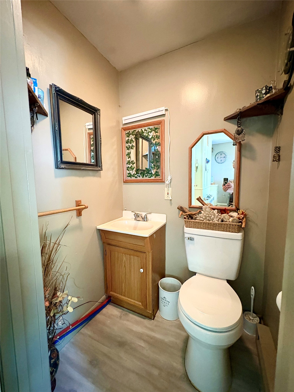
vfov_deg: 102.1
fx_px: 159
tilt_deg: -4.5
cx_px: 147
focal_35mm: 14
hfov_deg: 85.7
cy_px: 196
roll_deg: +0.0
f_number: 2.2
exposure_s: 1/30
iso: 800
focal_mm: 2.22
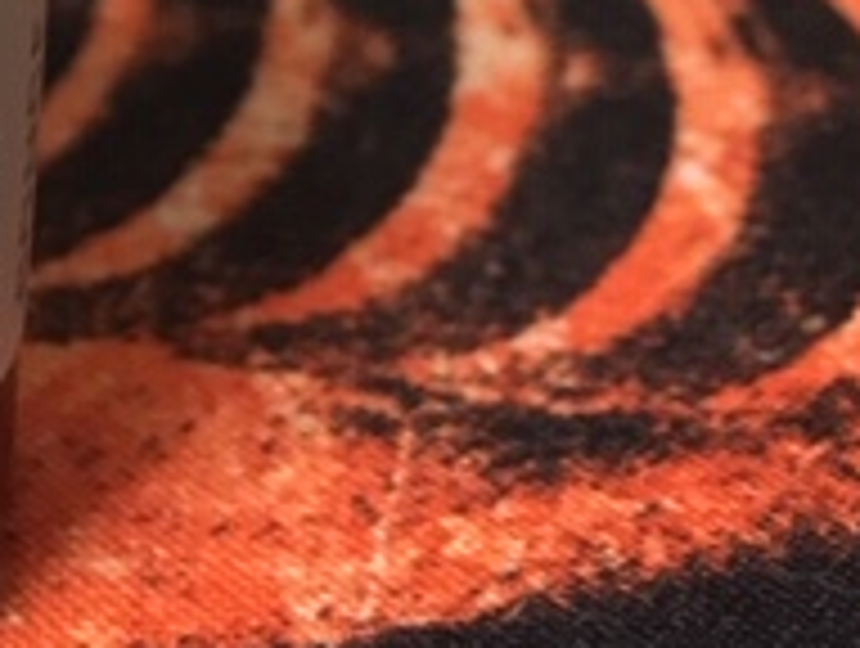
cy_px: -180
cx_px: -387
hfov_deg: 18.2
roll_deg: -0.3
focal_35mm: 97
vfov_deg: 14.7
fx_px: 2414
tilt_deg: -21.4
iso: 200
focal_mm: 4.15
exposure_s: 1/30
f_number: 2.2
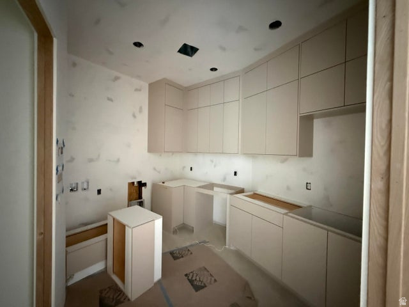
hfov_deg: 102.1
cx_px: 204
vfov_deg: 85.7
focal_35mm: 14
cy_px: 154
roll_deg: -1.1
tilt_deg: -0.3
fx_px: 165
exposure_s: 1/48
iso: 1600
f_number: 2.2
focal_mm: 2.22
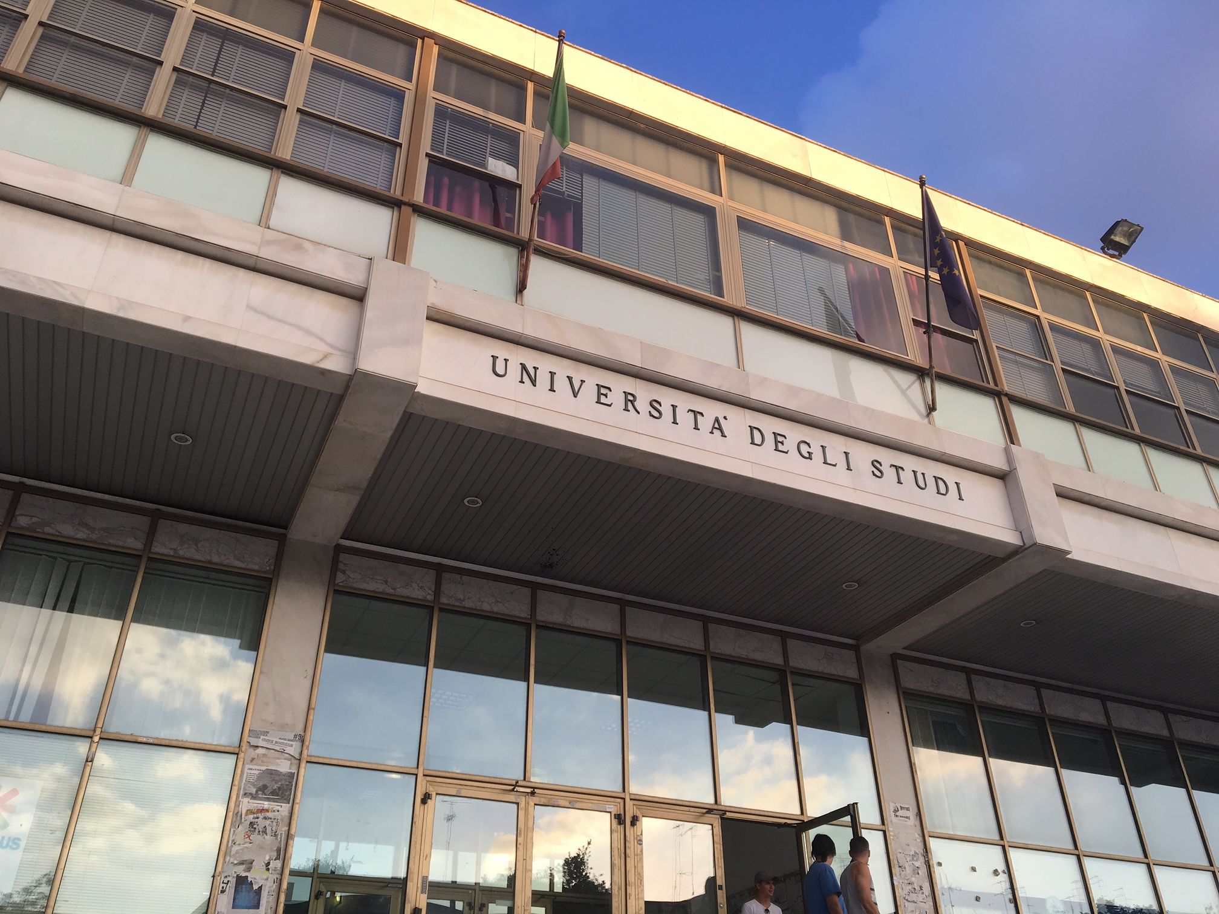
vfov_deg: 48.2
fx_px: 1021
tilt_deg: +32.7
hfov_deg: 61.7
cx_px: 610
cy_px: 457
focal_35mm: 29
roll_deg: +0.6
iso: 25
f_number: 2.2
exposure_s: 1/351
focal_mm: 4.15
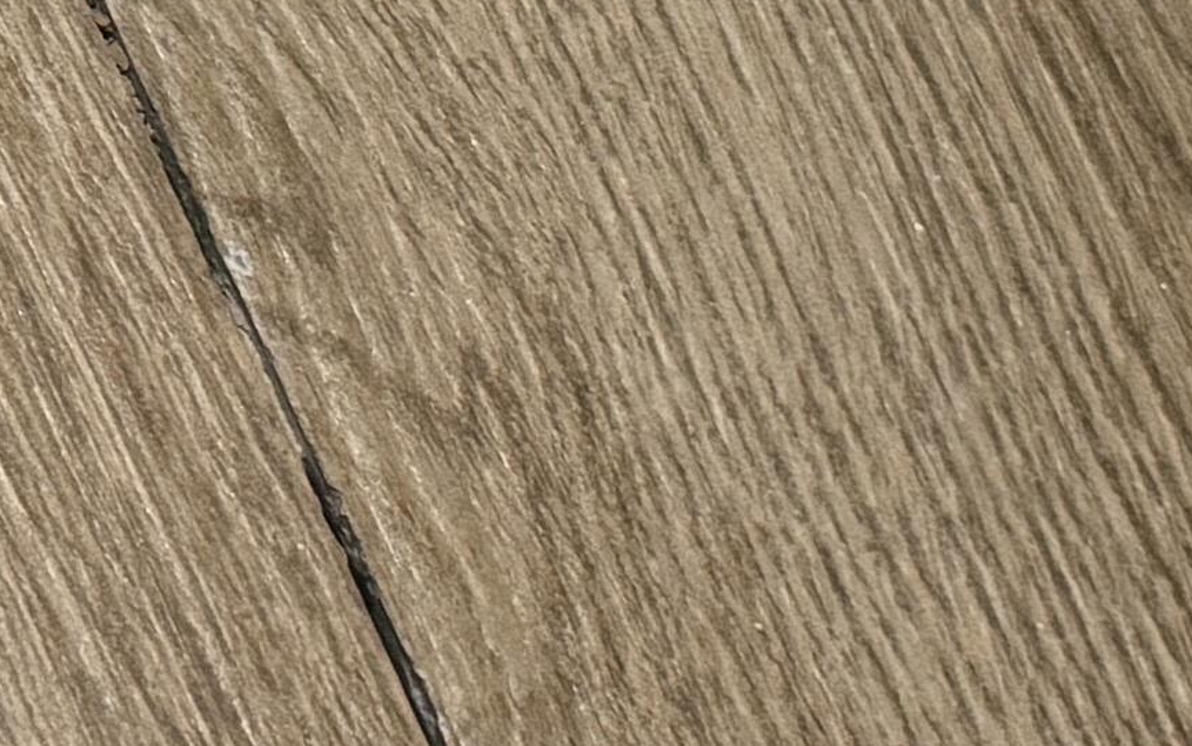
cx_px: -1450
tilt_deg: -57.1
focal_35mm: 168
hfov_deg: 11.0
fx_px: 5459
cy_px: -477
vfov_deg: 7.6
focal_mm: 6.86
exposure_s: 1/50
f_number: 1.78
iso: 125
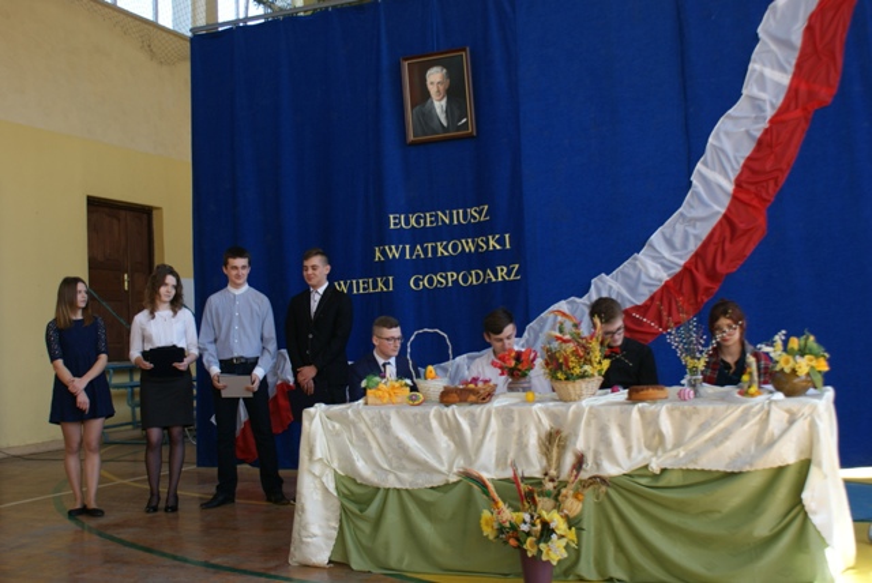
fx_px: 946
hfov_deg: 49.5
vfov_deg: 34.3
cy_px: 292
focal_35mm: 39
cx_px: 436
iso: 100
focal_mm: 26
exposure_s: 1/40
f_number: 4.5
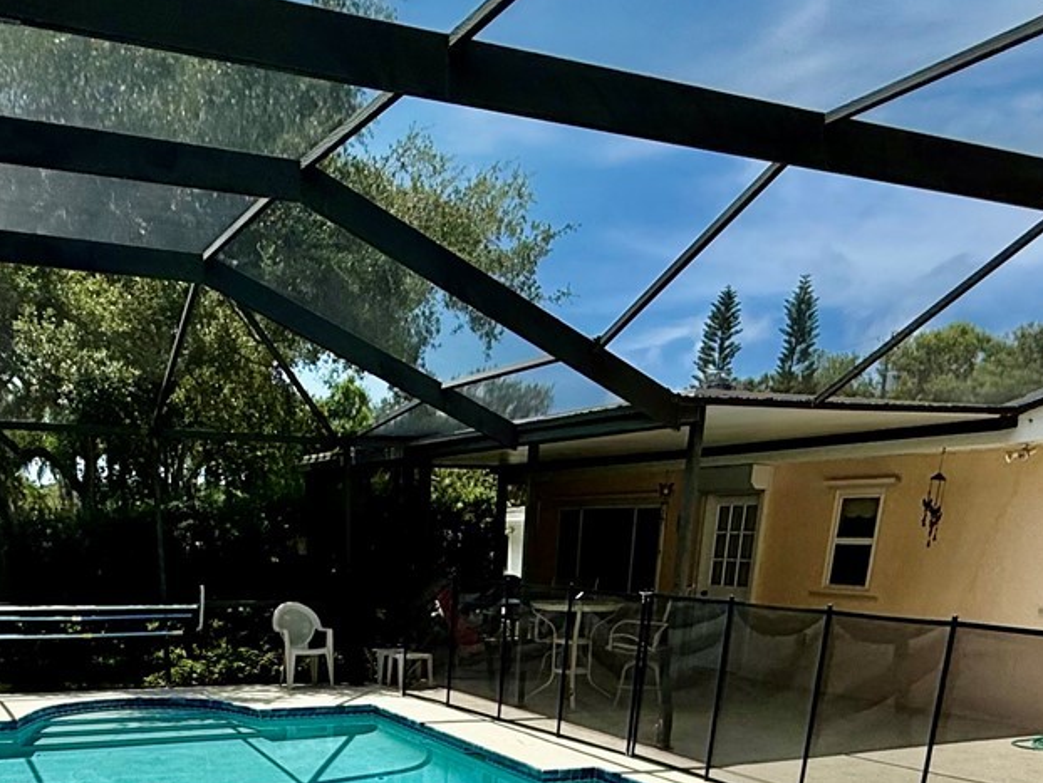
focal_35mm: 36
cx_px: 394
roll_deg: -1.1
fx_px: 1085
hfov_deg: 50.8
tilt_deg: -20.5
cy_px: 952
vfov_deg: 32.4
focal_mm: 2.22
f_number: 2.2
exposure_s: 1/2506
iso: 50
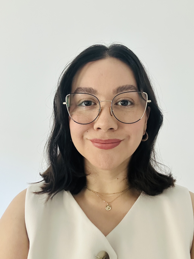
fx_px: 224
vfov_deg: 60.0
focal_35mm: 30
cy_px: 130
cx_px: 97
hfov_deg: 46.8
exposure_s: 1/40
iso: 320
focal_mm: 2.69
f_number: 1.9
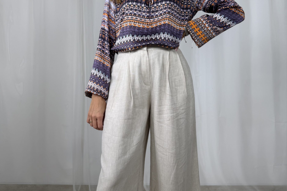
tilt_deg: -0.4
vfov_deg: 38.8
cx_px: 144
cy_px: 80
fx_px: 271
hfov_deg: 55.8
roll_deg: -0.6
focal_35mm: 34
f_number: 1.78
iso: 64
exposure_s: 1/121
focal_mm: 6.76
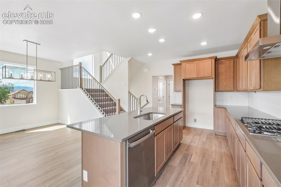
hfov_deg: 100.4
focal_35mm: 15
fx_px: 117
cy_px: 94
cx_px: 140
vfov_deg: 77.3
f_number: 8
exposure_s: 1/40
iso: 800
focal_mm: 10
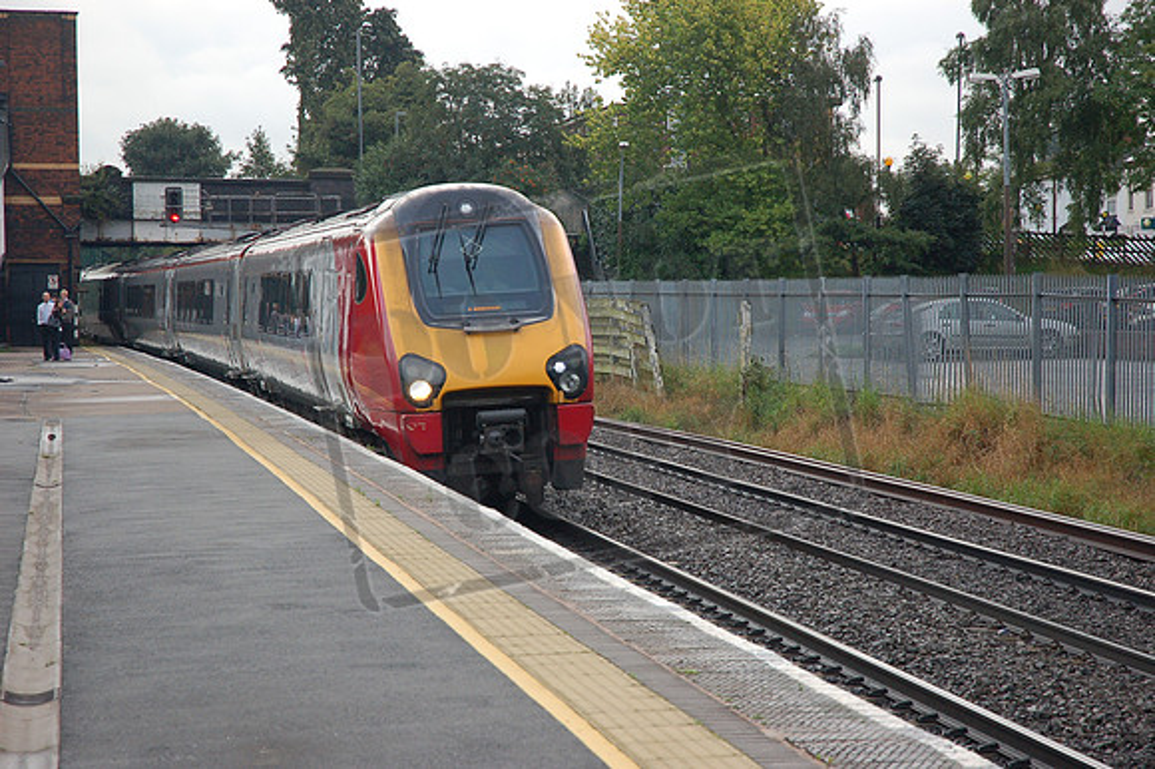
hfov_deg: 21.9
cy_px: 384
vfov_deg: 14.7
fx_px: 2982
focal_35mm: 93
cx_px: 578
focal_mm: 62
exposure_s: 1/500
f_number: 4.5
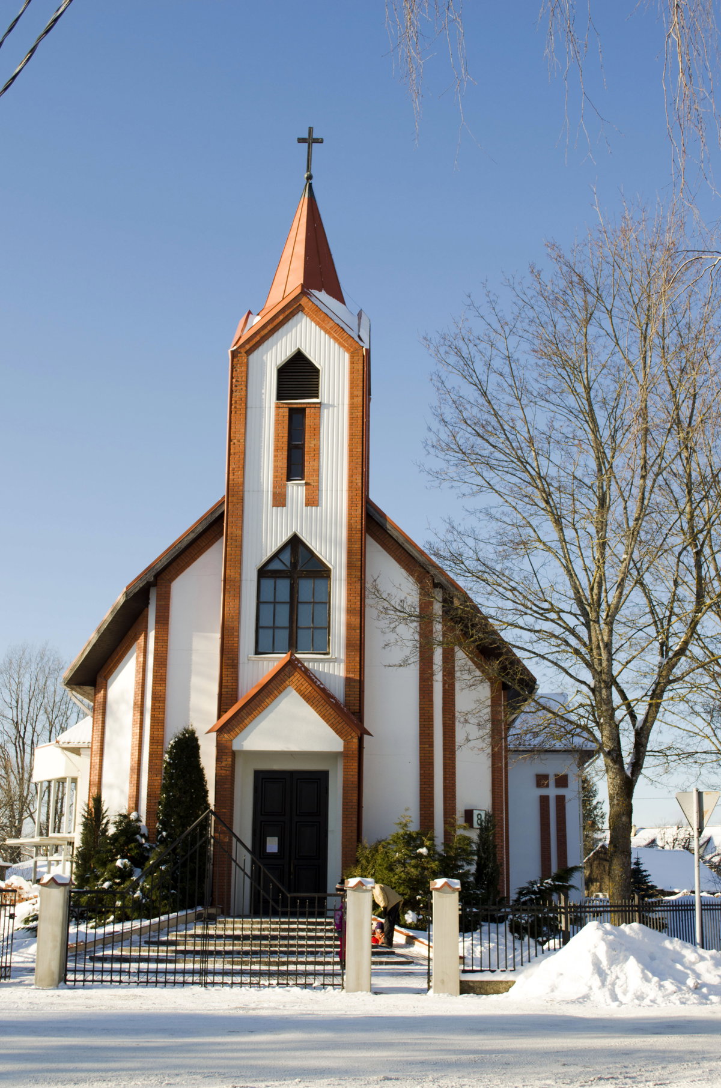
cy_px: 544
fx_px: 1267
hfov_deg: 31.8
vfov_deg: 46.5
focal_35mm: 42
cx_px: 360
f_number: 6.3
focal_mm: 28
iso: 100
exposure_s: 1/160
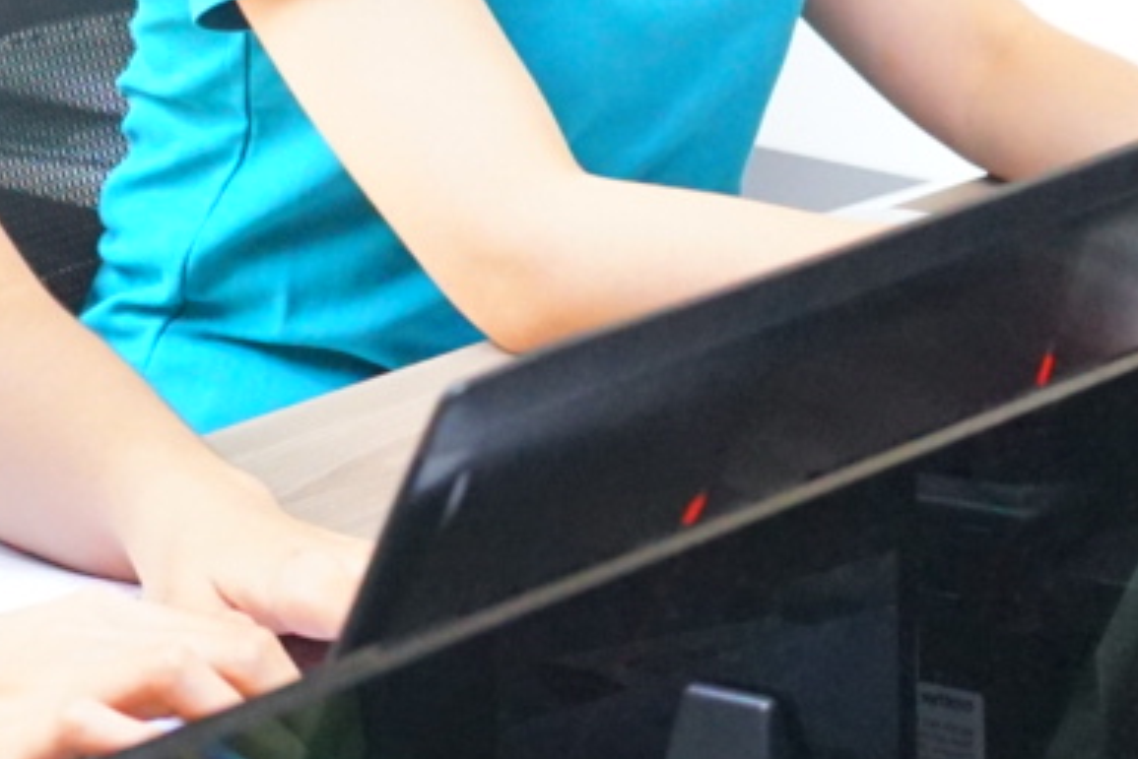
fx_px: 4648
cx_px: 263
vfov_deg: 9.1
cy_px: -348
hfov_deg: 13.9
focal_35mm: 147
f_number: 5.6
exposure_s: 1/200
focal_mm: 35
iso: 4000
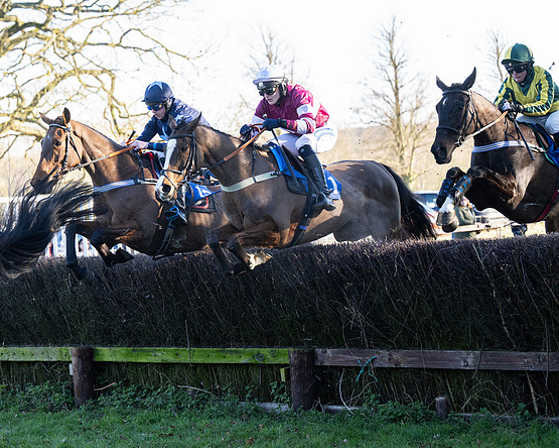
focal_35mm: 97
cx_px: 151
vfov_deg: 15.9
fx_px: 1605
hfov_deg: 19.6
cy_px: 255
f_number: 2.8
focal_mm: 70
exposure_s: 1/1250
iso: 800
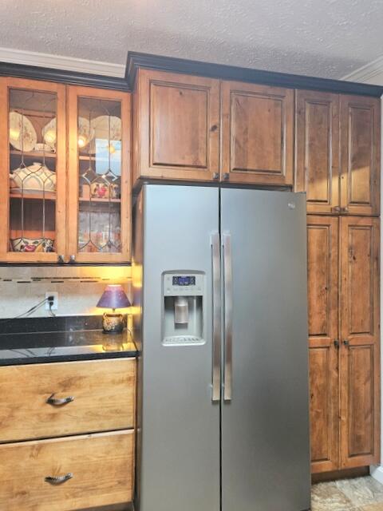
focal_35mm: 23
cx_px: 192
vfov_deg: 73.9
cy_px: 256
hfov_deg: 58.9
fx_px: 339
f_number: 1.8
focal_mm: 5.4
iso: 800
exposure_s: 1/120
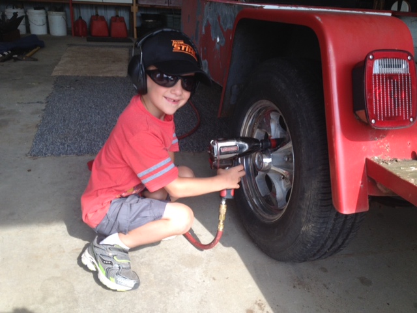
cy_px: 156
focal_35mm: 35
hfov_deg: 52.6
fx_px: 422
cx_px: 208
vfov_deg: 40.7
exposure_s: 1/334
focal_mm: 4.28
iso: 50
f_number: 2.4
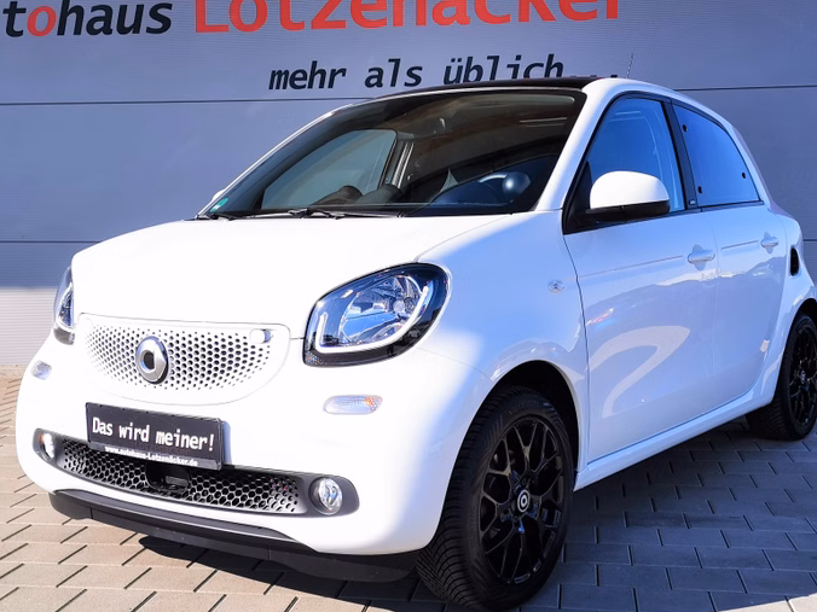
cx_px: 412
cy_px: 340
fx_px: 1062
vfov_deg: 32.2
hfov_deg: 42.1
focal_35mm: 45
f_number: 1.8
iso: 50
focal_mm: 5.58
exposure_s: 1/1961
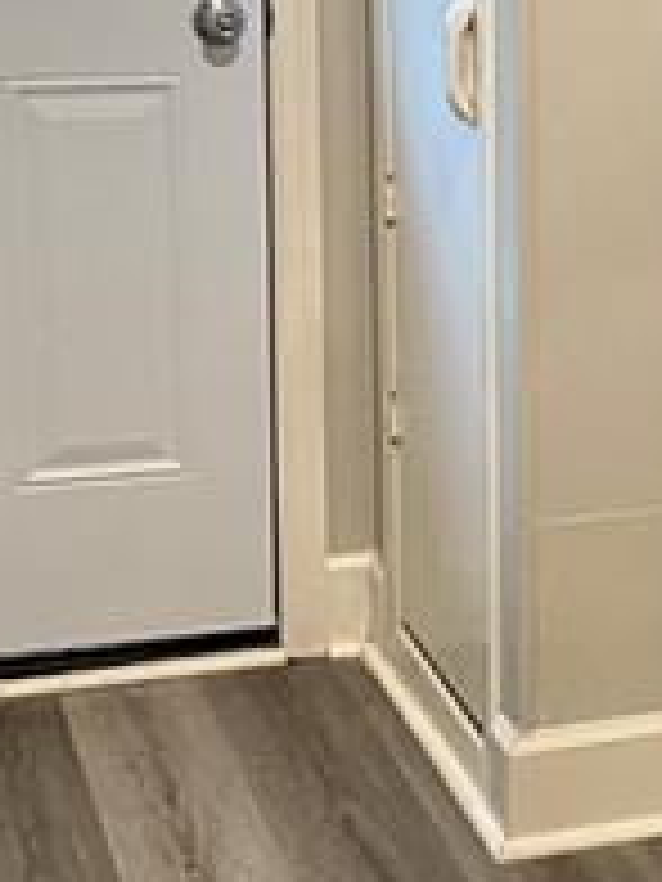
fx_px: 2601
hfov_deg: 14.2
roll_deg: -0.3
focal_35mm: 102
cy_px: 248
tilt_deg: -10.5
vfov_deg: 19.2
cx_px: 721
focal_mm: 4.25
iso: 320
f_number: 1.8
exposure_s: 1/60
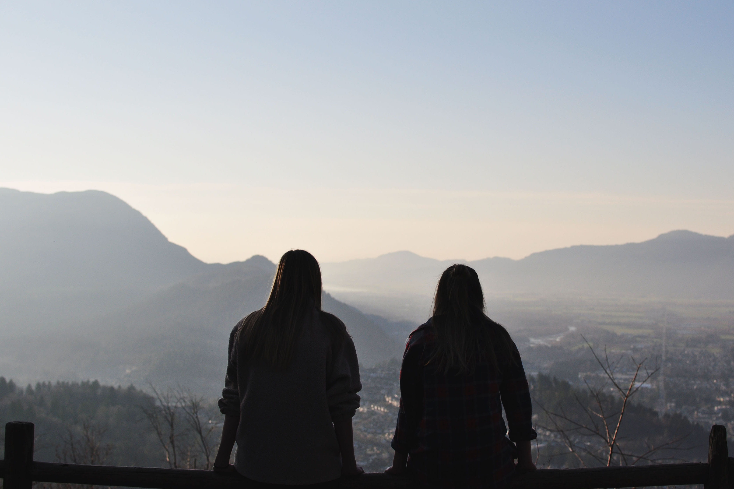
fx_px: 1070
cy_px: 244
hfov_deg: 37.9
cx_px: 367
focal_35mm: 52
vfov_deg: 25.8
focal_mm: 35
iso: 250
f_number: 3.5
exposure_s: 1/2000
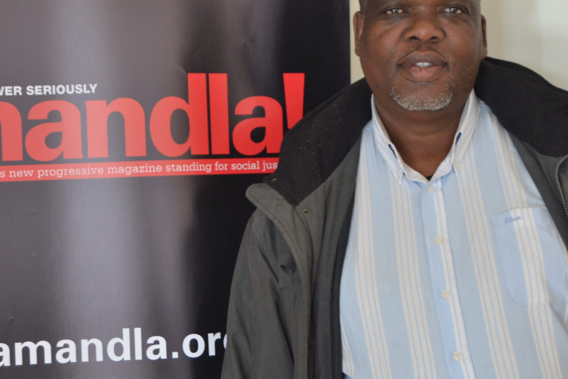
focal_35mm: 88
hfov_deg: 23.0
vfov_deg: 15.5
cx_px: 204
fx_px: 1389
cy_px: 172
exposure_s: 1/20
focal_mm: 40
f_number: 5
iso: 800
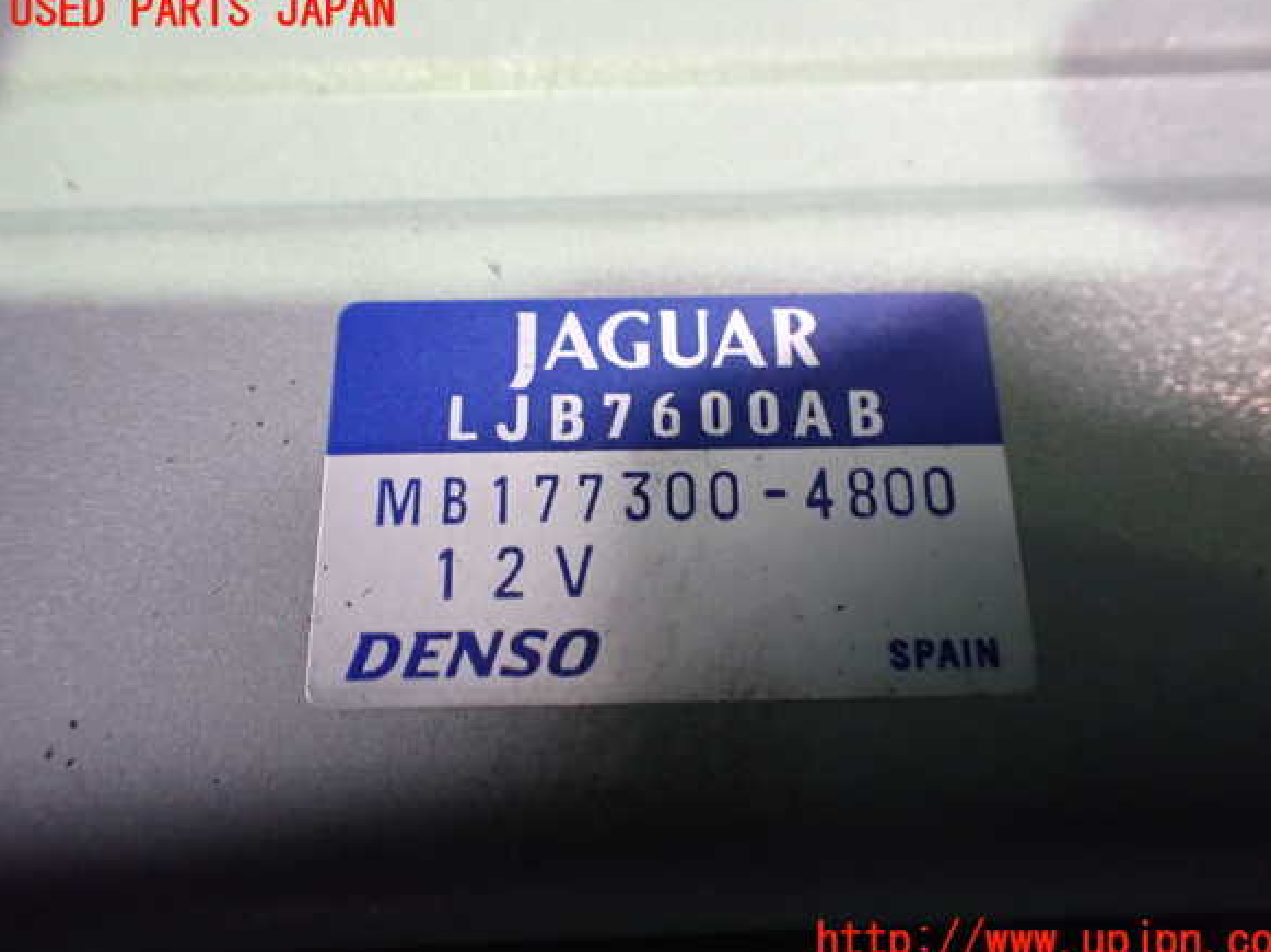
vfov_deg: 45.4
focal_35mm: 31
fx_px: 1138
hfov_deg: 58.4
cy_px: 477
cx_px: 654
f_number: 2.3
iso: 800
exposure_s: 1/30
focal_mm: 5.4
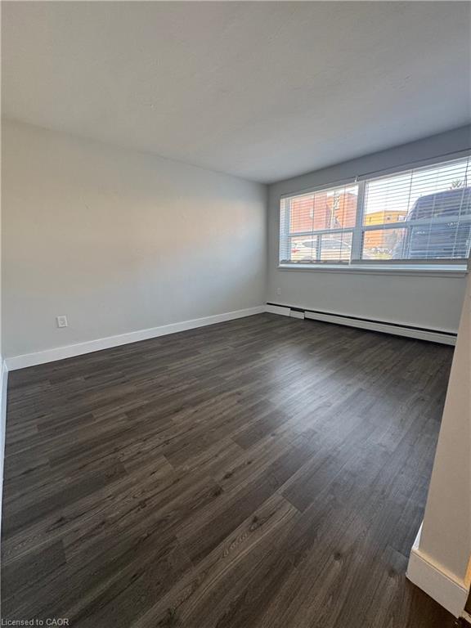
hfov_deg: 85.7
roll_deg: +1.3
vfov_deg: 102.1
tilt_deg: -11.5
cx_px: 236
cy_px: 314
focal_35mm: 14
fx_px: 254
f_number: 2.2
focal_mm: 2.22
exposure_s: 1/120
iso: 200
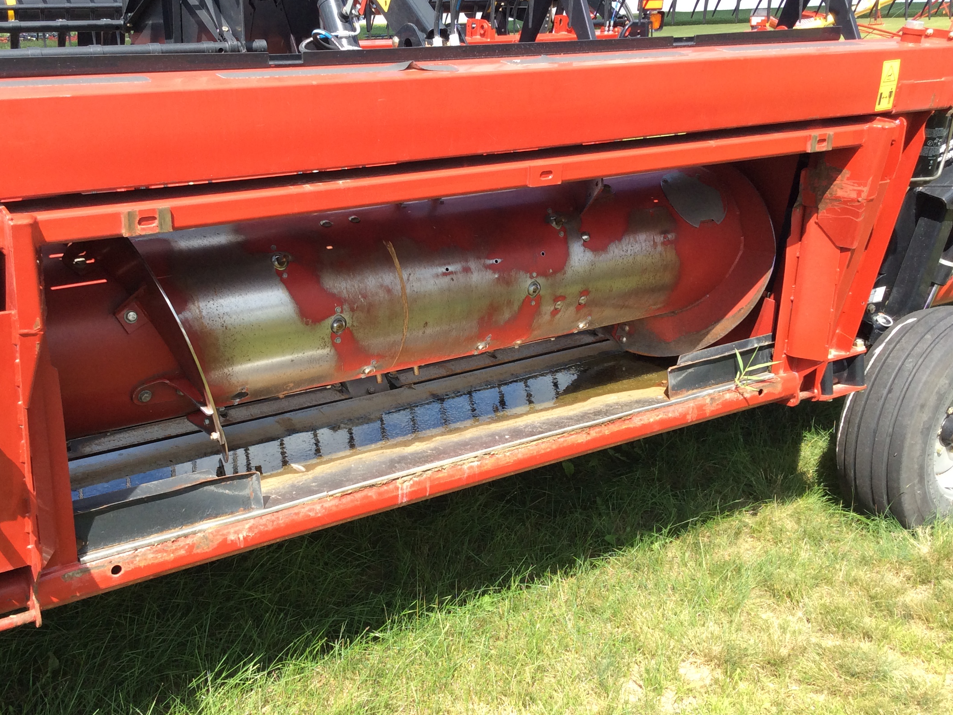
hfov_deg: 47.7
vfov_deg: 36.8
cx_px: 401
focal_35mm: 39
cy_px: 328
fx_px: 1074
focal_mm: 3.3
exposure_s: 1/525
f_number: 2.4
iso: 32
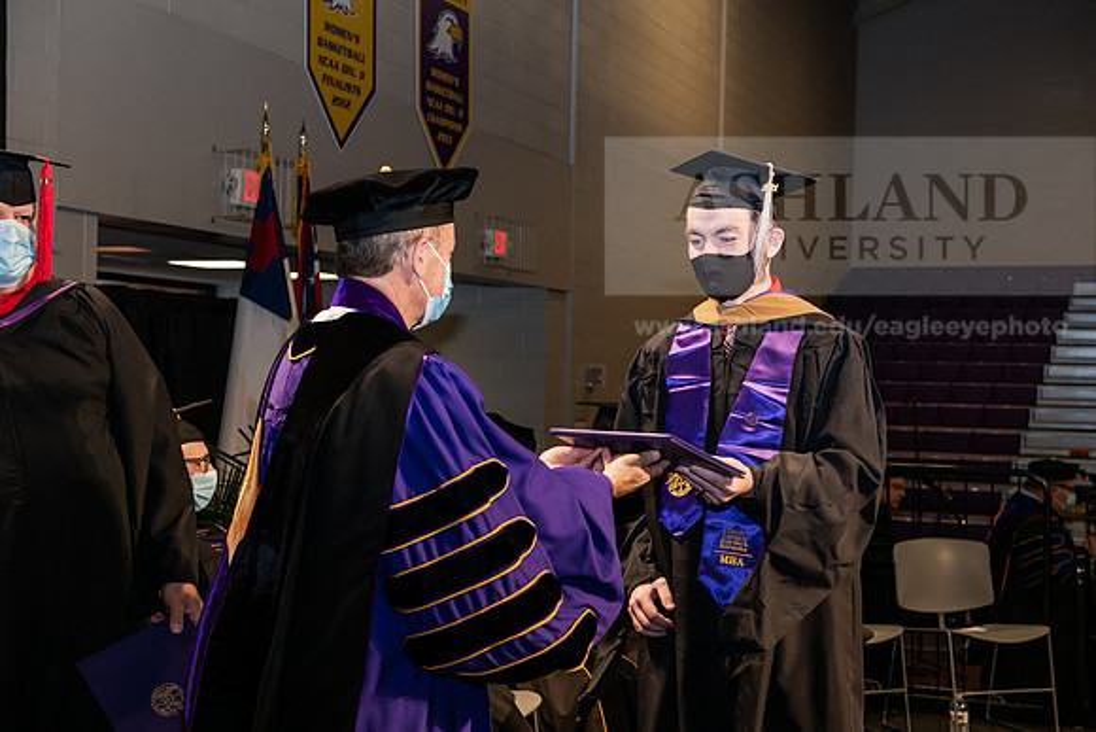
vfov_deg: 24.2
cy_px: 366
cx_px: 548
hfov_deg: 35.6
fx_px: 1705
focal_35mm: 56
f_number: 6.3
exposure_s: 1/200
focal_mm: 56
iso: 1600
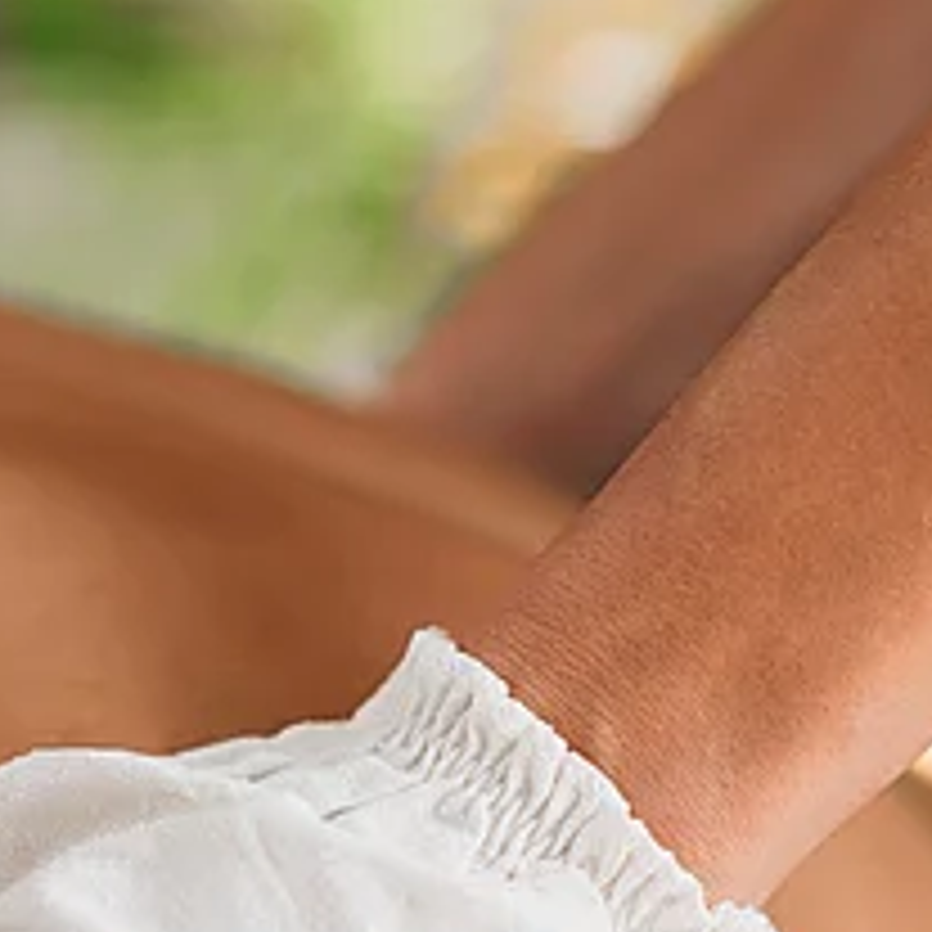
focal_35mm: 314
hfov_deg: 5.6
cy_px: 549
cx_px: 311
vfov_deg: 5.6
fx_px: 9565
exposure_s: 1/160
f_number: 2.2
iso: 64
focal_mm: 85
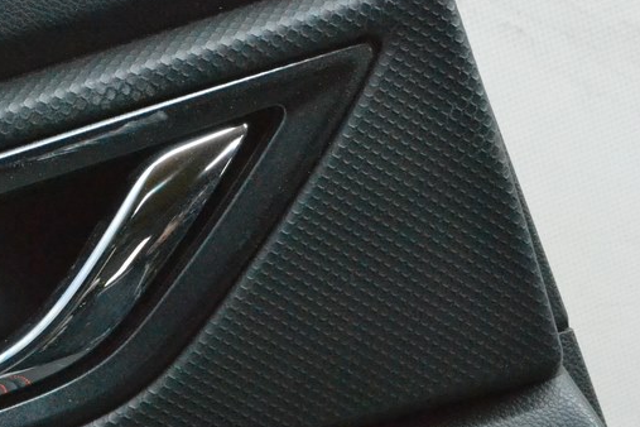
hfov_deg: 20.4
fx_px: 1724
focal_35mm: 97
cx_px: 5
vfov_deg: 14.1
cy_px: 301
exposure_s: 1/160
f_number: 9
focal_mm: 32
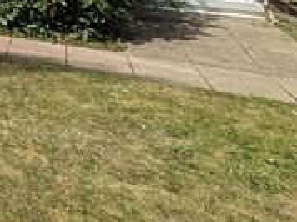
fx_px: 540
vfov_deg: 17.1
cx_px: -309
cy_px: -222
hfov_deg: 18.5
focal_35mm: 63
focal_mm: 1.83
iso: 48
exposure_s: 1/2004
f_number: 2.2
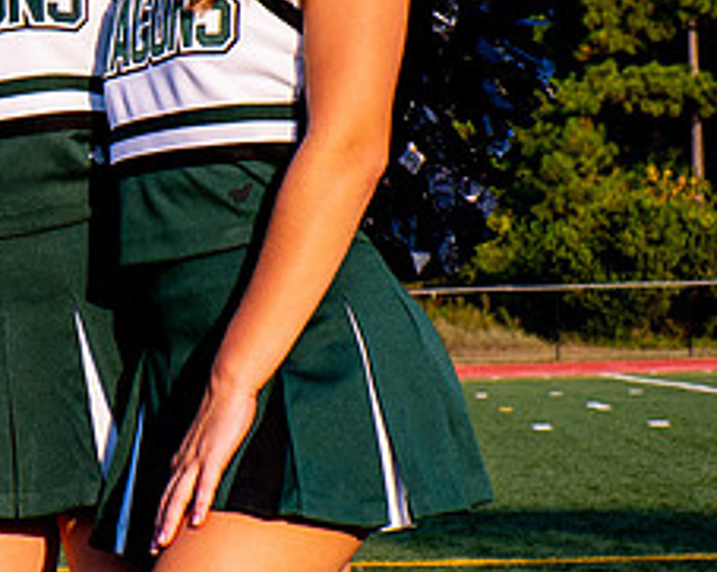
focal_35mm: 137
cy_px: 38
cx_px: -130
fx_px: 2903
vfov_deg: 11.2
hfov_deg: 13.7
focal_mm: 35
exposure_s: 1/1500
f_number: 5.6
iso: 400
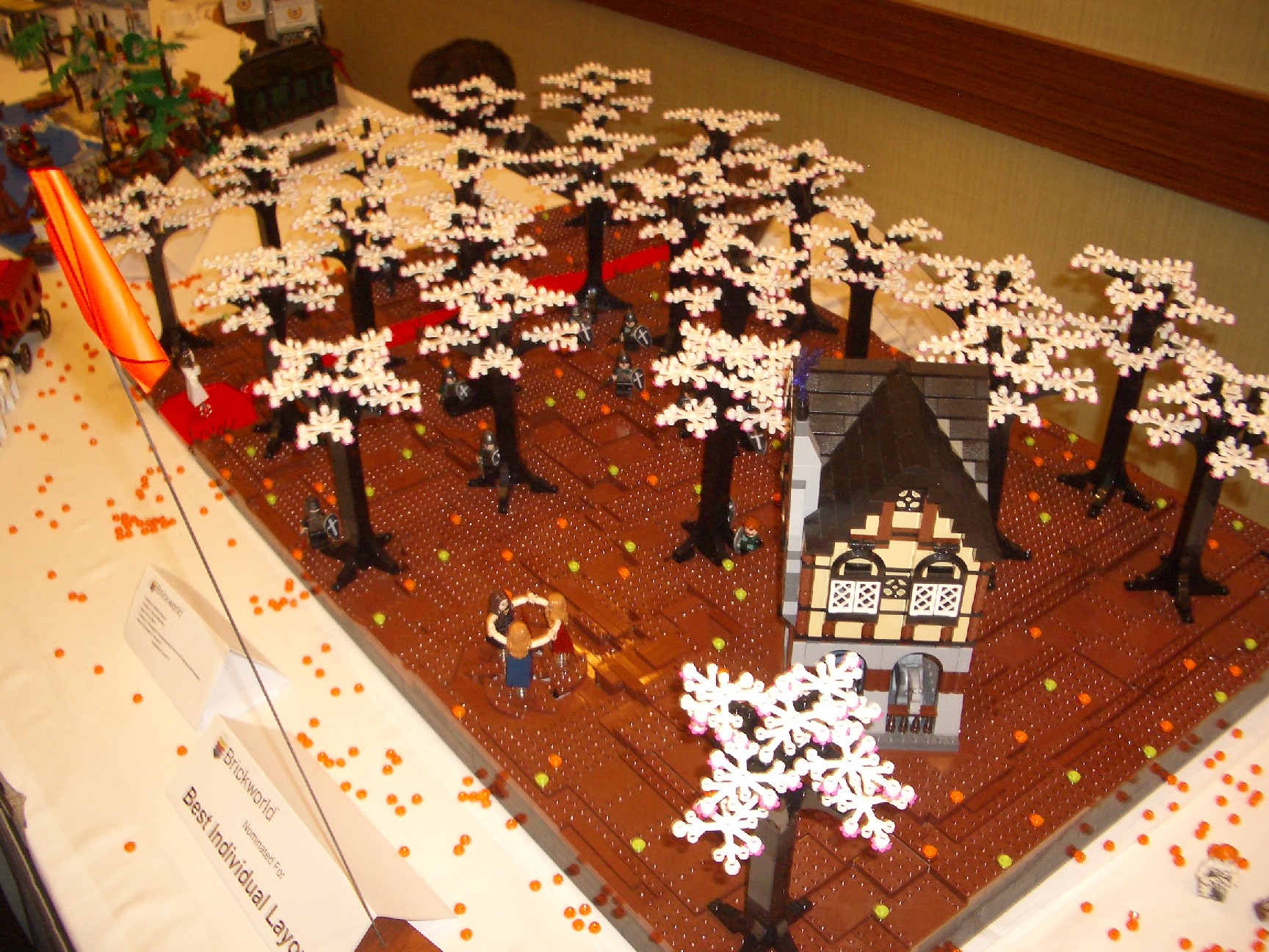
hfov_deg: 52.6
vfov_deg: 40.7
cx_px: 634
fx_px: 1283
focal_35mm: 35
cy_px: 476
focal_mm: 5.8
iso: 100
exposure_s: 1/60
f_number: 2.6
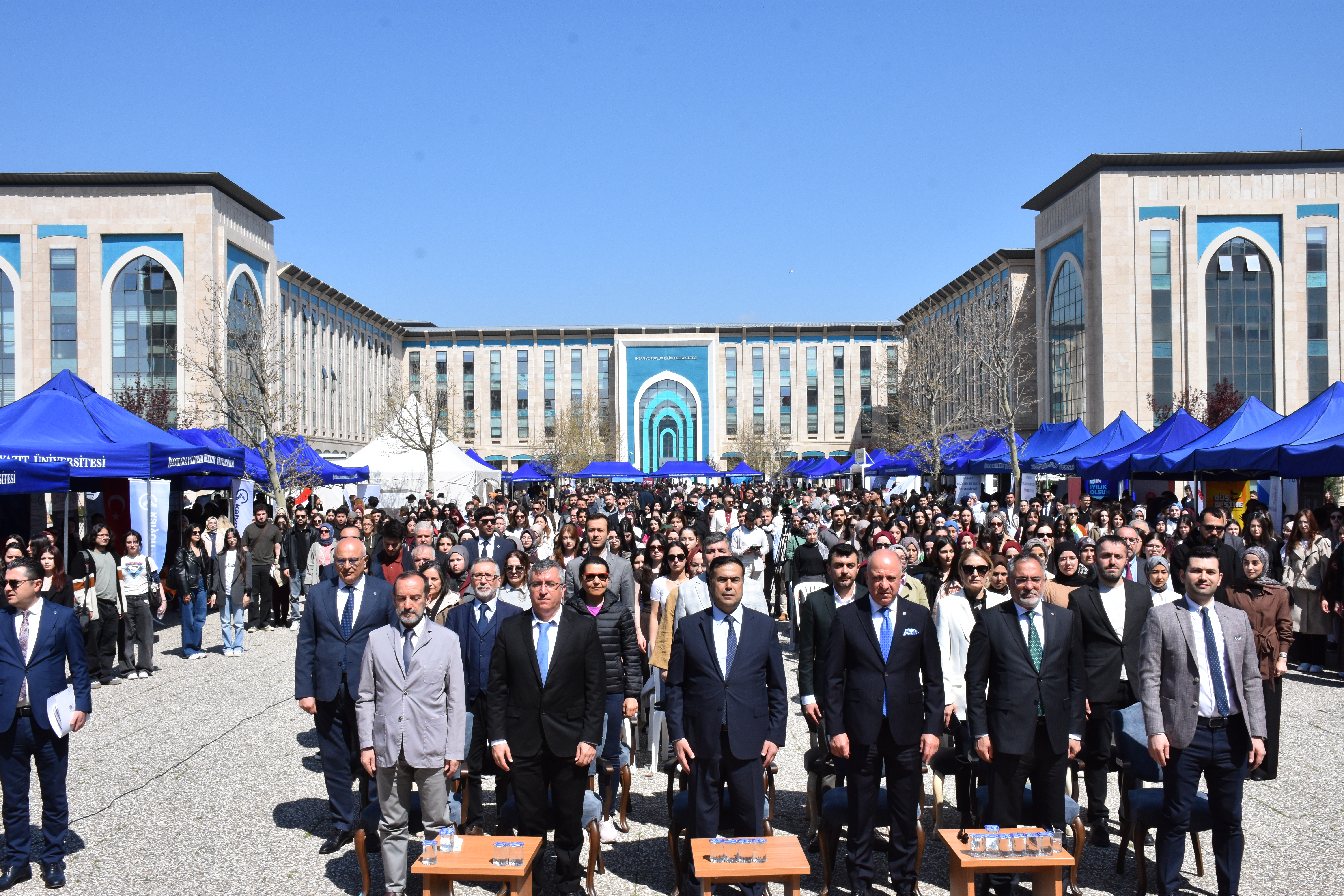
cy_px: 448
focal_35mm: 36
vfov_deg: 36.9
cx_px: 672
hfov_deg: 53.1
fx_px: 1344
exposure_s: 1/800
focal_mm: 24
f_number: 14
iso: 1000
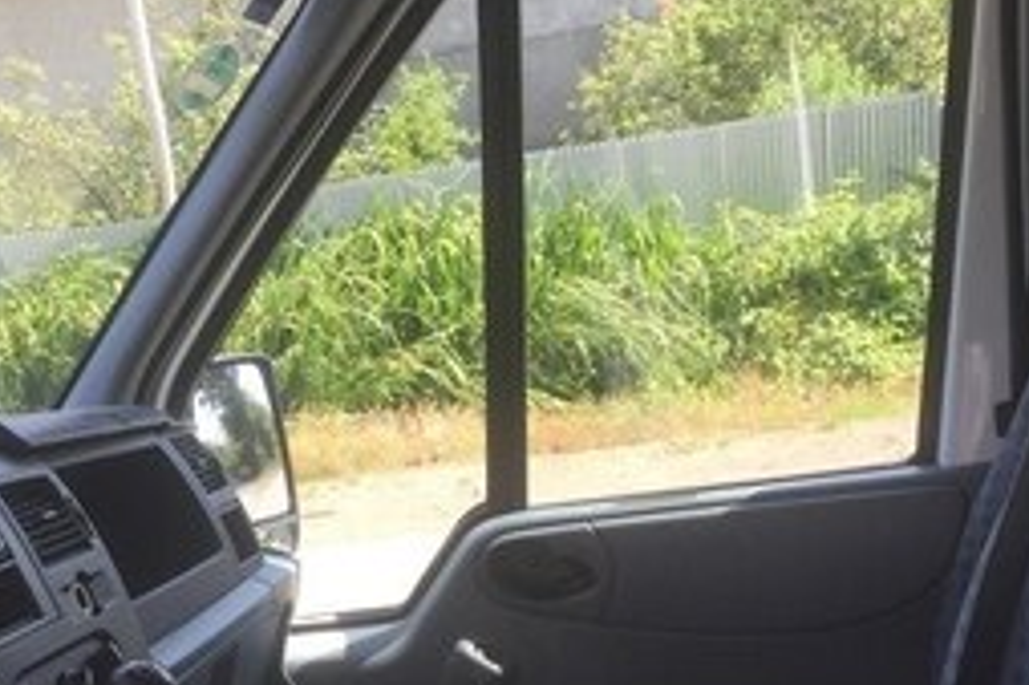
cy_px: 762
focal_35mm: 59
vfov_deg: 21.7
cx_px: 348
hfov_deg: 33.7
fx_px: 1685
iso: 32
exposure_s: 1/260
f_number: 2.2
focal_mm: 4.15
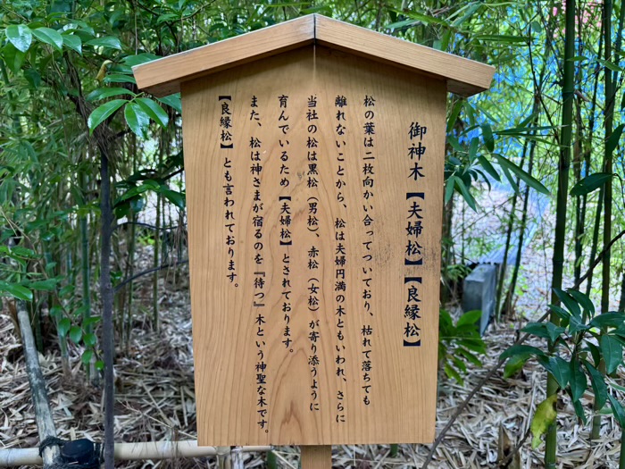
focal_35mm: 26
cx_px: 312
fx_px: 469
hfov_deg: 67.3
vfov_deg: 53.1
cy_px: 234
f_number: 1.6
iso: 250
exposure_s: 1/60
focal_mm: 5.96
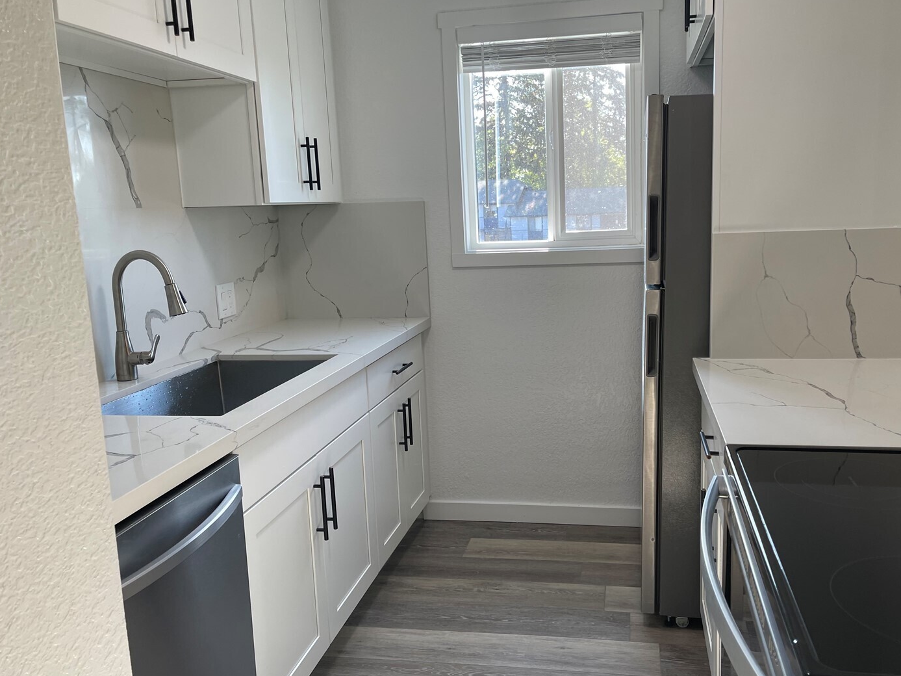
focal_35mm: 30
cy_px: 352
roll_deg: +2.4
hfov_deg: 59.9
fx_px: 781
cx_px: 484
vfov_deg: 46.8
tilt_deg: -9.3
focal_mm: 5.1
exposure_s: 1/120
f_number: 1.6
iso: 50
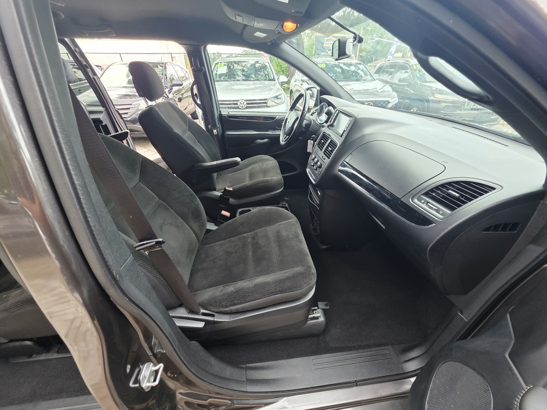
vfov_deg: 89.9
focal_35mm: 13
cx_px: 274
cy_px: 205
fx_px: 205
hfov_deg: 106.2
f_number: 1.9
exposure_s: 1/120
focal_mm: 2.2
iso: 64
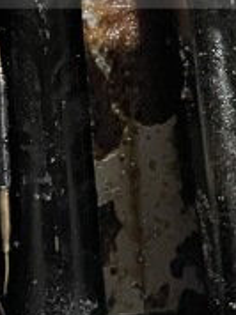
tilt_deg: -67.3
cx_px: 124
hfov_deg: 12.4
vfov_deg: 15.5
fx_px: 1084
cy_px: -132
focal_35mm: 119
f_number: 1.6
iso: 500
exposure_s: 1/40
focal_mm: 4.2
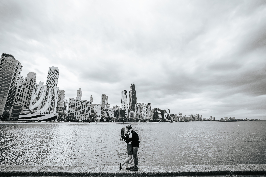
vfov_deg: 73.7
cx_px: 133
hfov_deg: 96.7
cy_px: 88
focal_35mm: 16
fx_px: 118
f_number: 2.8
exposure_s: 1/1250
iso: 400
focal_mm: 16
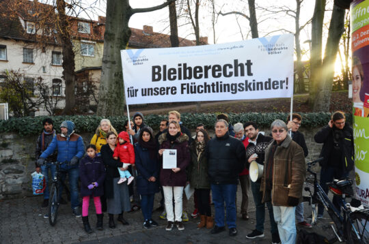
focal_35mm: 33
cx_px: 184
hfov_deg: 57.3
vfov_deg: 39.8
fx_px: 338
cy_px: 122
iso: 280
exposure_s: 1/125
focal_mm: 22
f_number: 5.6
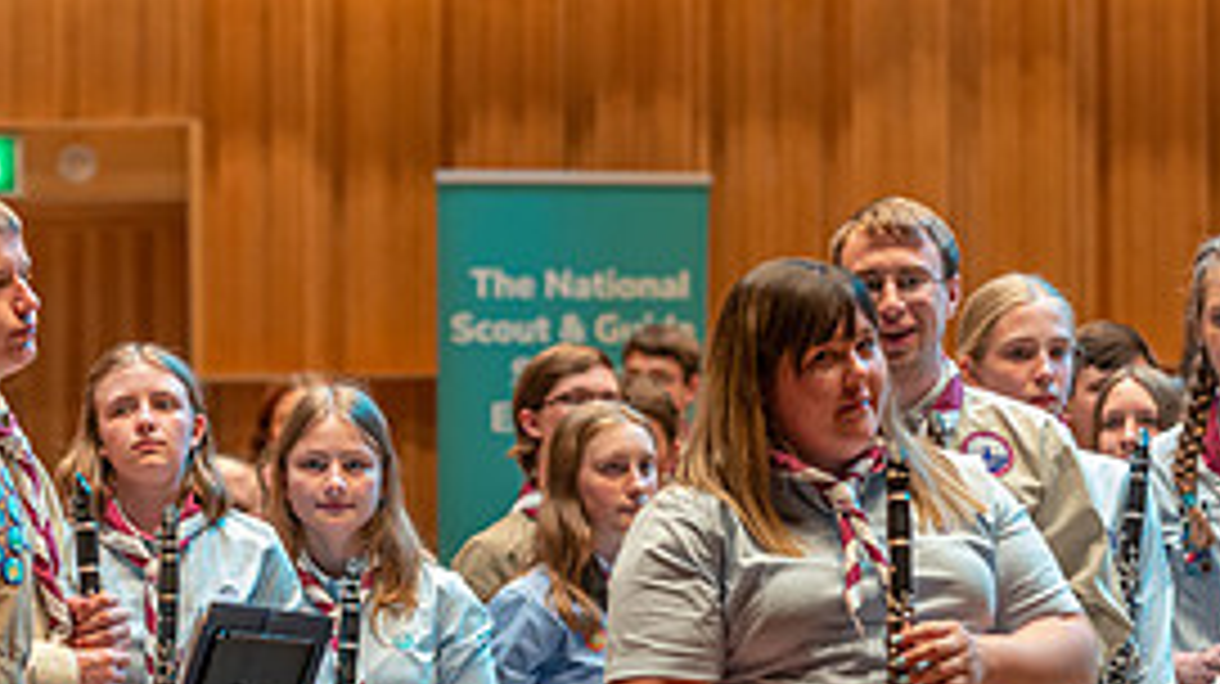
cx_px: 918
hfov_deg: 9.4
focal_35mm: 229
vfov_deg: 5.3
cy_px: 362
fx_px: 7403
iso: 2000
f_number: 2.8
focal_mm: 102
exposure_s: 1/125
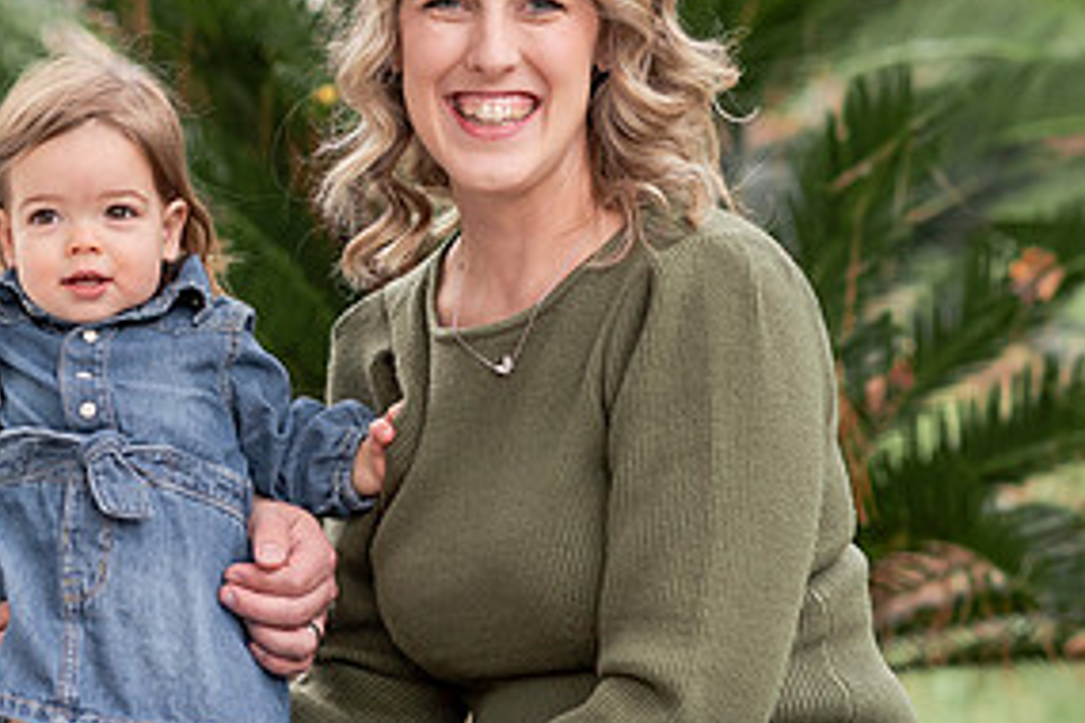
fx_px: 5515
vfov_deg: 7.5
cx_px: 103
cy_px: 302
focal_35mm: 183
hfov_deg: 11.2
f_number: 3.2
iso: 320
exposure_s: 1/500
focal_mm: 85
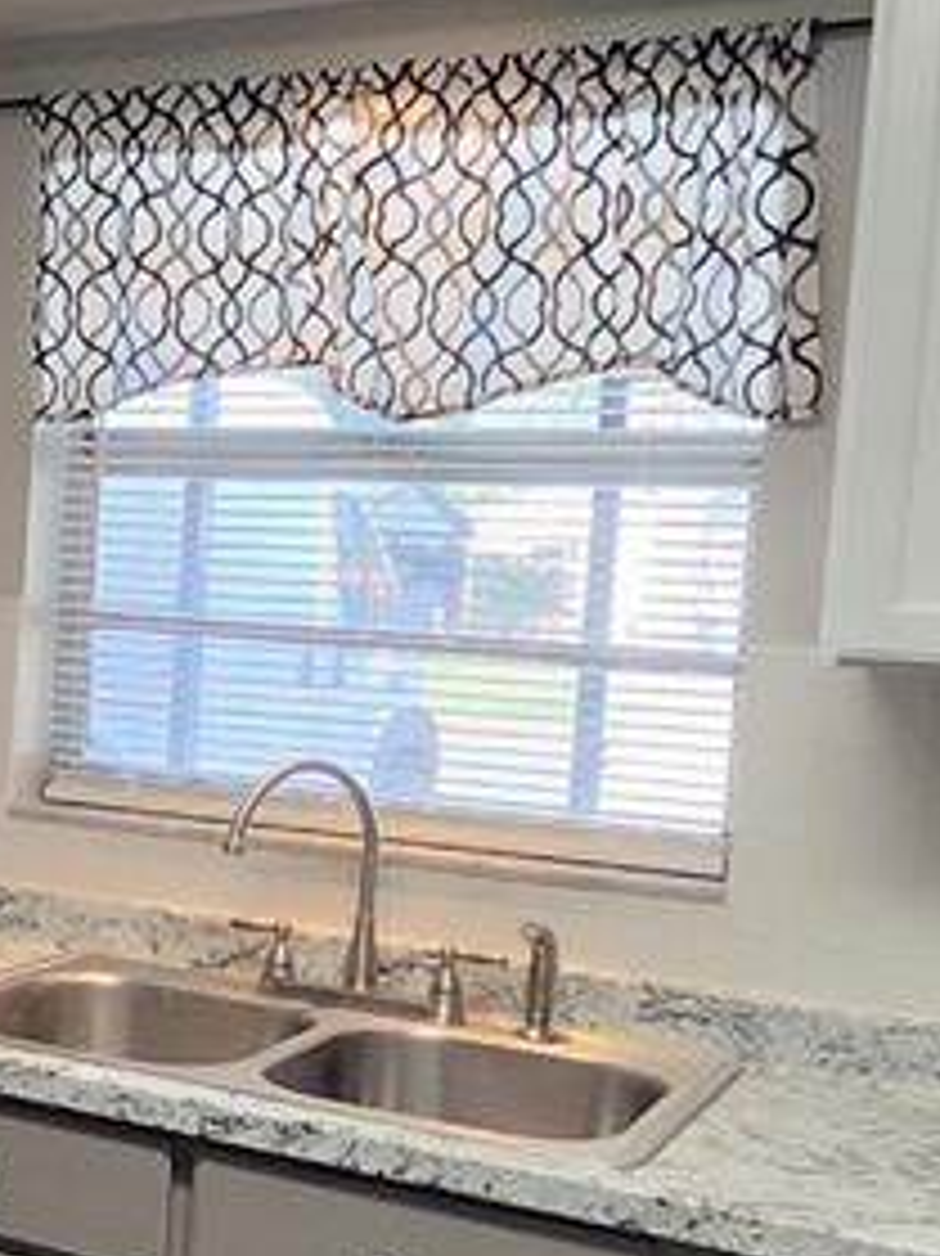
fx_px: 2029
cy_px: 738
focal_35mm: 56
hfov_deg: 23.3
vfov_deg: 34.3
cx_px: -265
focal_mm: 1.74
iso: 160
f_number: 2.2
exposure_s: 1/60
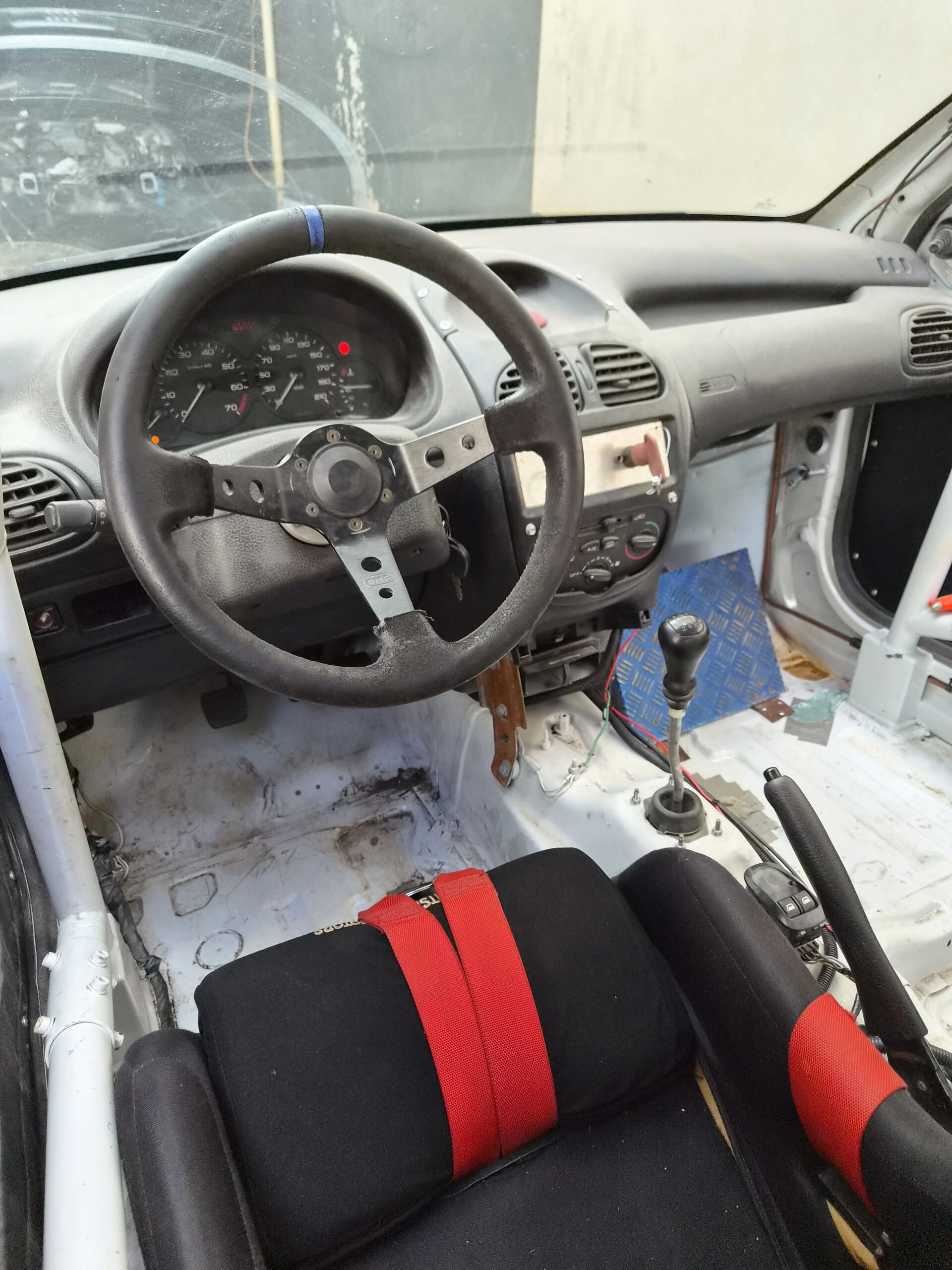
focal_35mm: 23
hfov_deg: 58.9
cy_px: 635
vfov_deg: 73.9
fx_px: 843
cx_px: 476
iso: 50
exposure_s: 1/180
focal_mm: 5.4
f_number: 1.8
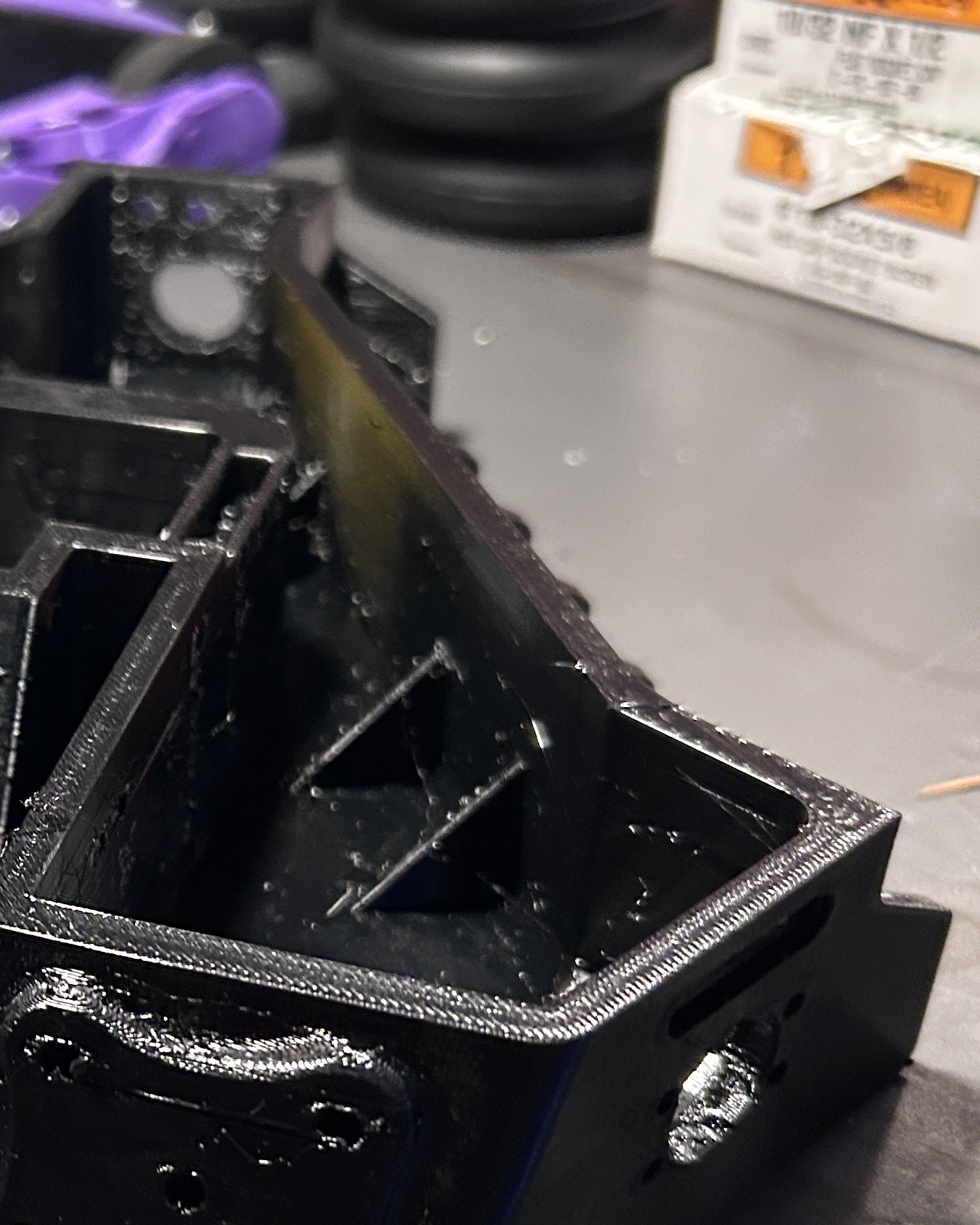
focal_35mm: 57
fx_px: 2067
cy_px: 732
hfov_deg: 25.1
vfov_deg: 32.9
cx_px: -57
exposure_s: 1/60
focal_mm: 5.7
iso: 320
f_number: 1.5
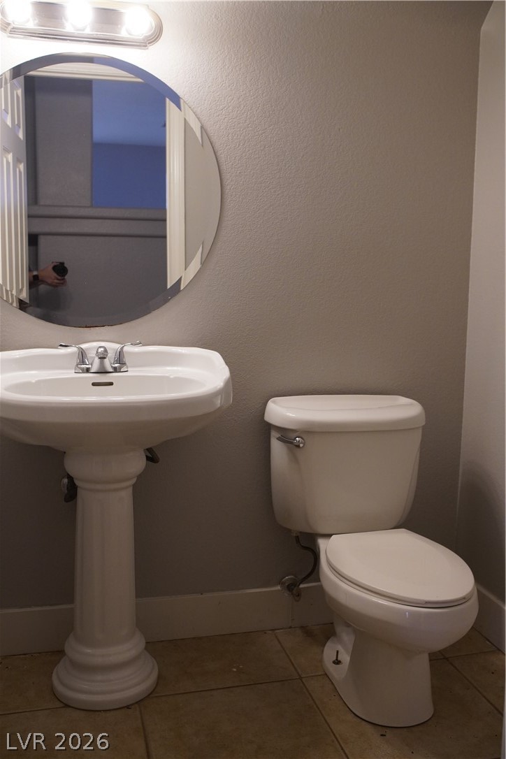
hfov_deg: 38.4
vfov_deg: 55.1
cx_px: 253
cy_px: 380
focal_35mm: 34
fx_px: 727
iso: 1000
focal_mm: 23
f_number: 4
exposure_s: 1/160
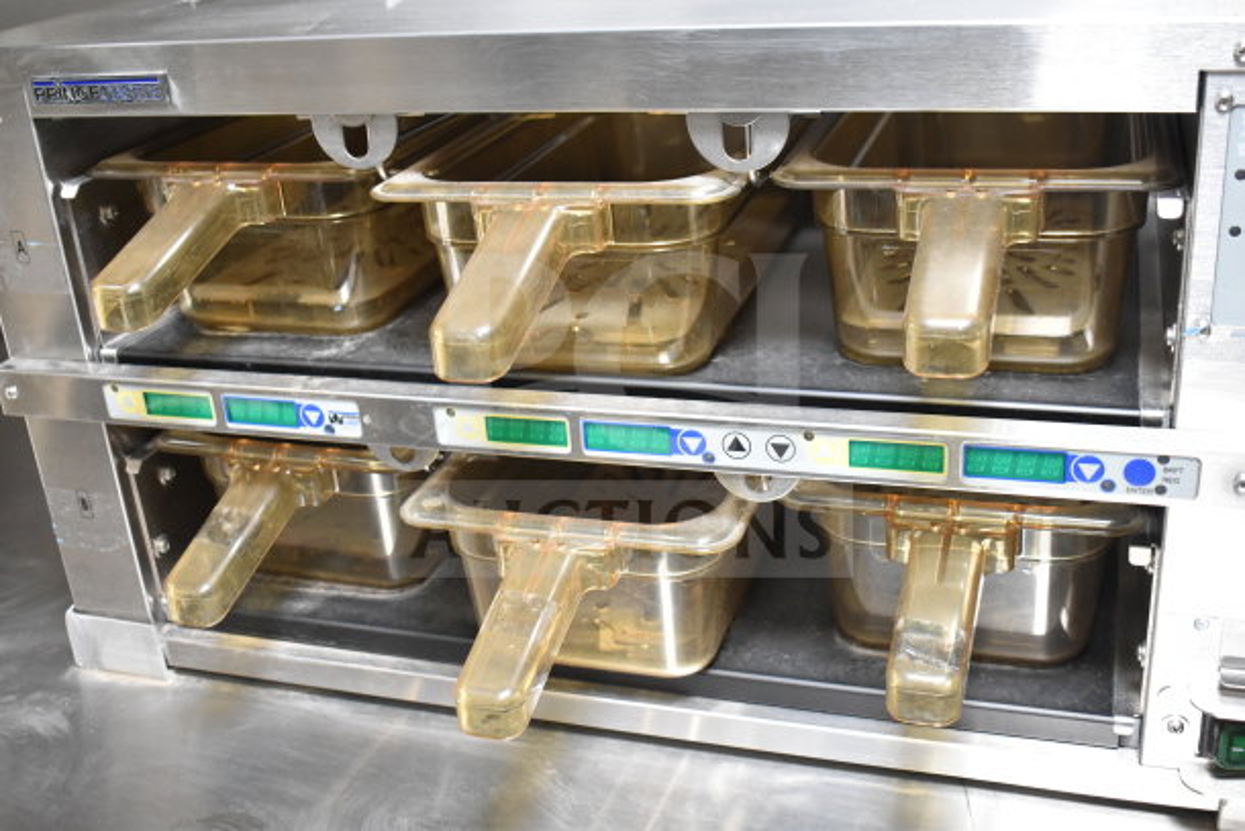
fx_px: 1401
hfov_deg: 47.9
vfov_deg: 33.0
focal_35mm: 40
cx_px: 622
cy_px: 416
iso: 1600
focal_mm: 27
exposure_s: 1/40
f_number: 4
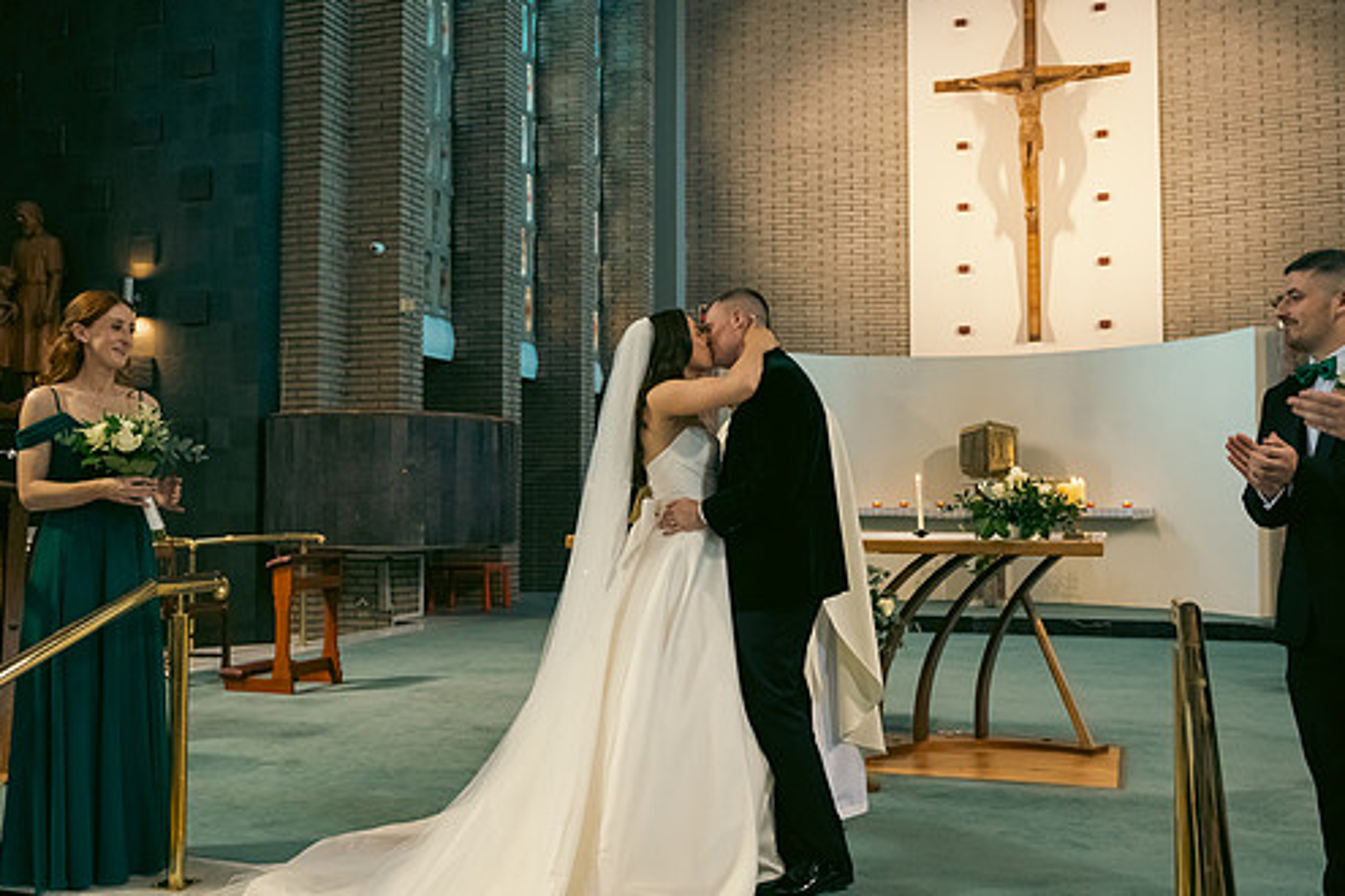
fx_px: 1270
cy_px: 466
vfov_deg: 38.9
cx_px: 704
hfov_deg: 55.8
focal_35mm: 34
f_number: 3.5
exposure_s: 1/160
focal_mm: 29
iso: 1000
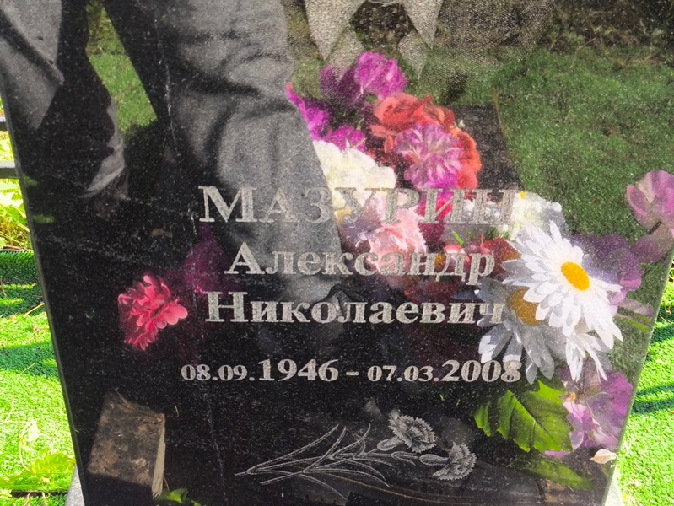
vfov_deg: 29.1
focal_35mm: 50
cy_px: 253
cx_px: 337
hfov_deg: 38.2
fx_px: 974
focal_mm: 4.71
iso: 50
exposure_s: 1/176
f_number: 1.7
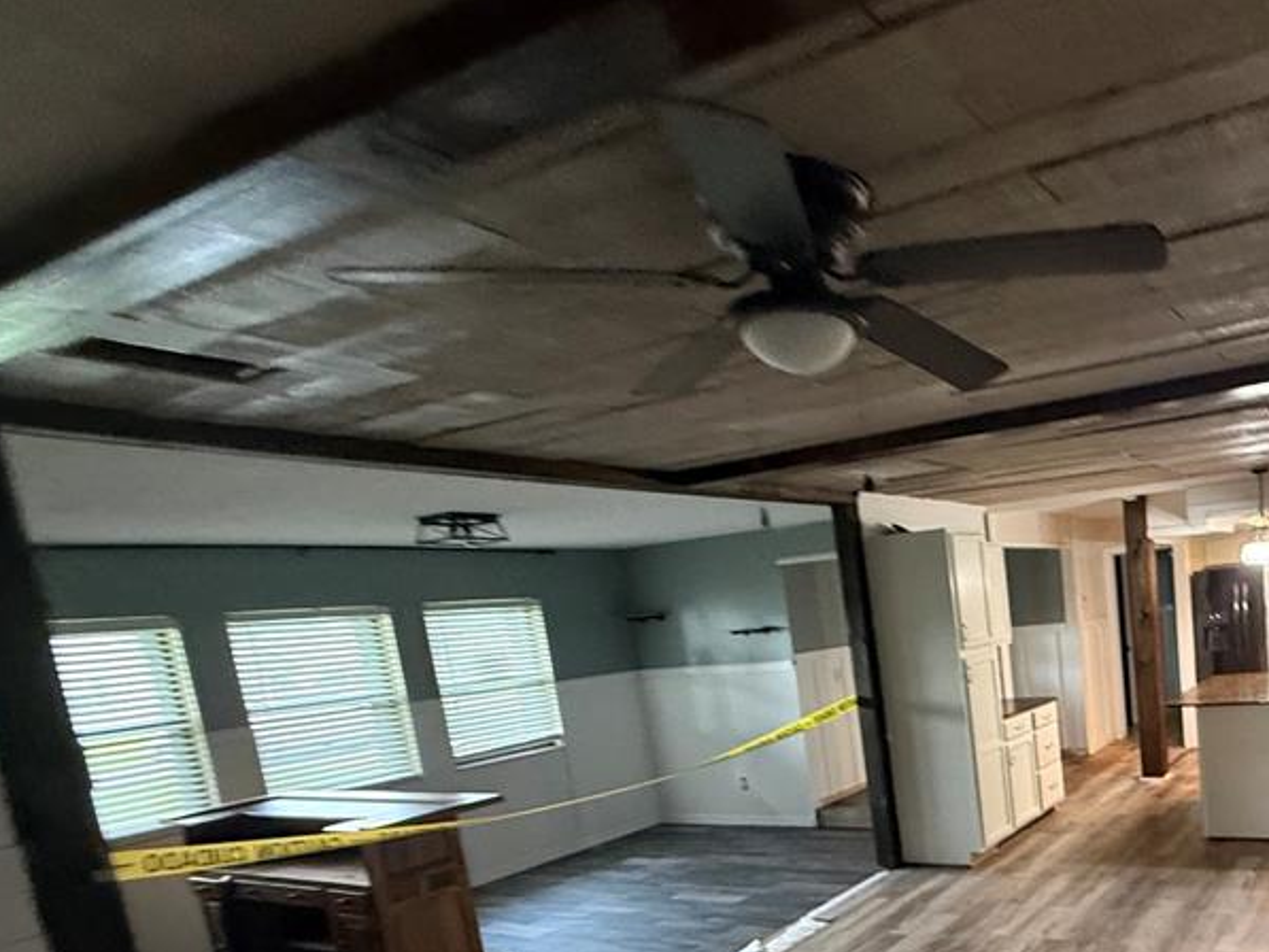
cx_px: 1069
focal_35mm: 24
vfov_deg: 53.9
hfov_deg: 63.3
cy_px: 729
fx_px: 880
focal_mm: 2.22
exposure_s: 1/60
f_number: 2.2
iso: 500
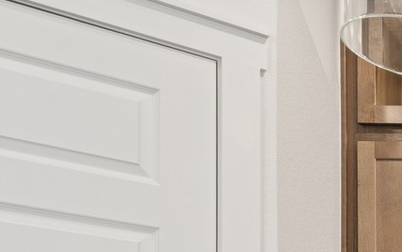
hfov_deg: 17.4
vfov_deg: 14.7
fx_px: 855
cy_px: 451
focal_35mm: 78
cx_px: 836
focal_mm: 16
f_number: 9
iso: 100
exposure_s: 1/10
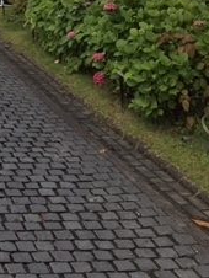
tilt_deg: +2.1
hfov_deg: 17.0
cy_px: -113
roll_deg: -0.8
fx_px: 659
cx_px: -64
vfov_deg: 20.9
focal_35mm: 82
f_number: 2.2
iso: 25
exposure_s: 1/371
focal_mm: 4.15
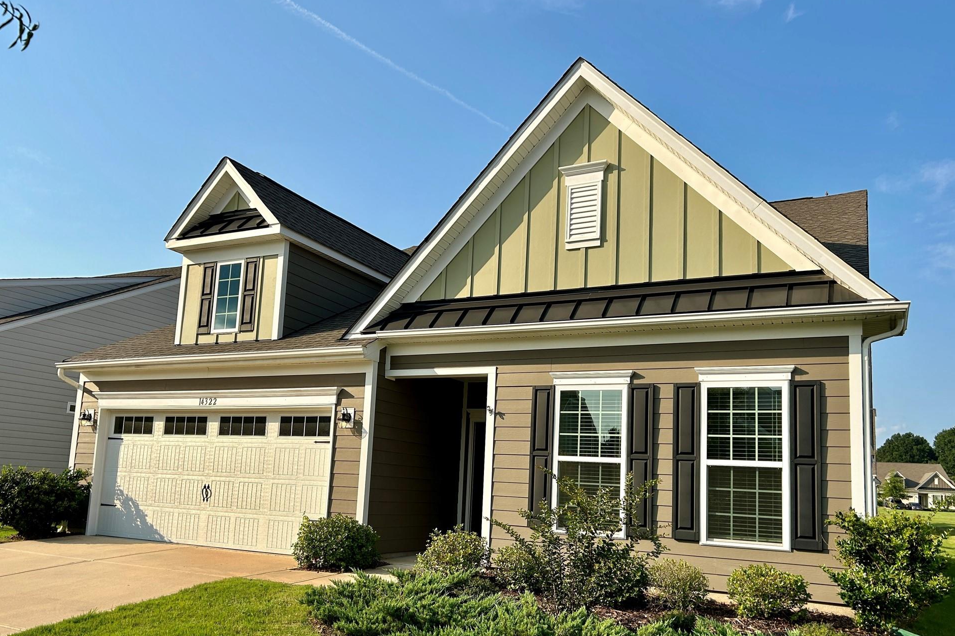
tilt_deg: +7.8
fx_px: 769
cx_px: 463
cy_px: 372
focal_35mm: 29
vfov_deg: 44.8
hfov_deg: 63.6
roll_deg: -1.7
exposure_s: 1/3968
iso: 50
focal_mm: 5.7
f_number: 1.5
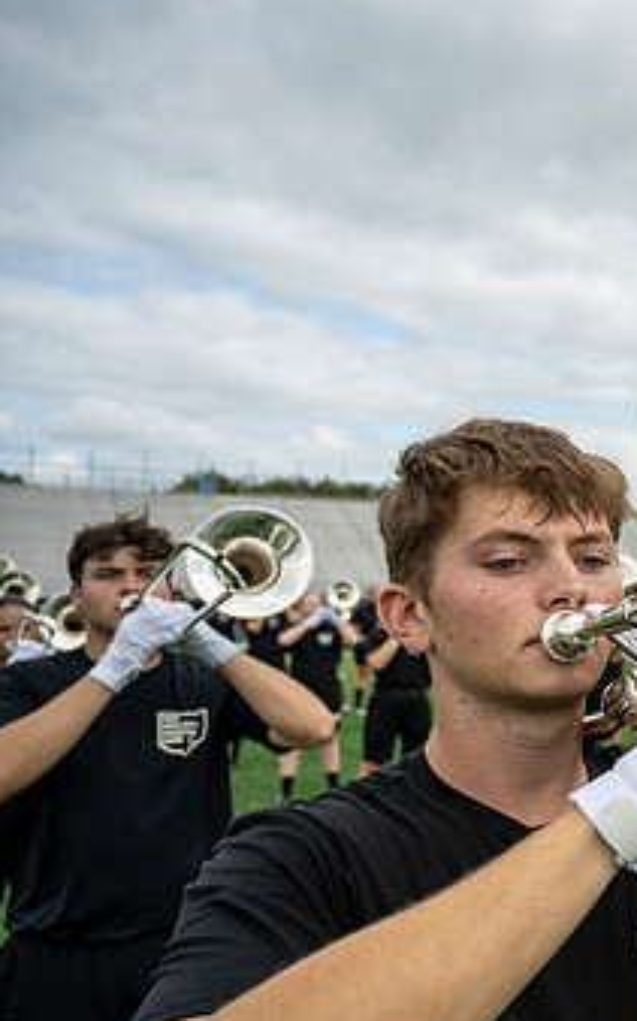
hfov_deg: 25.4
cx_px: 869
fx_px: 1168
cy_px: 527
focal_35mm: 42
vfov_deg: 47.2
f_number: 4
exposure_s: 1/800
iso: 160
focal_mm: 24
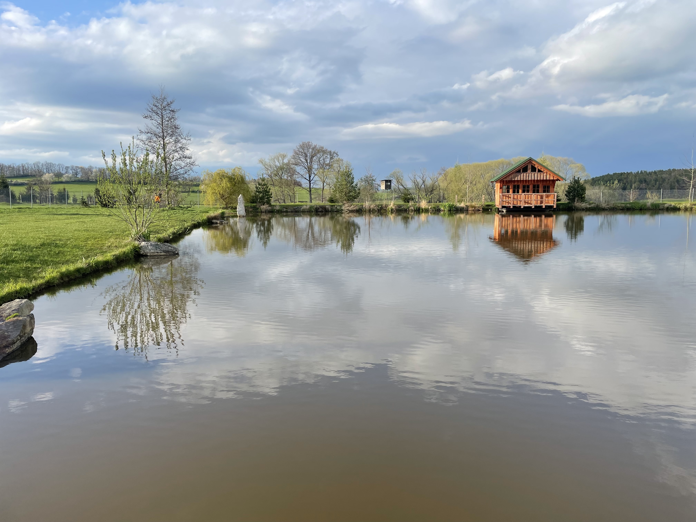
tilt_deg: -7.1
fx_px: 523
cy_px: 261
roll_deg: +0.4
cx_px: 348
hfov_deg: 67.3
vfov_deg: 53.1
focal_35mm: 26
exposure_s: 1/2212
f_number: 1.6
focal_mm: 4.2
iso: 32
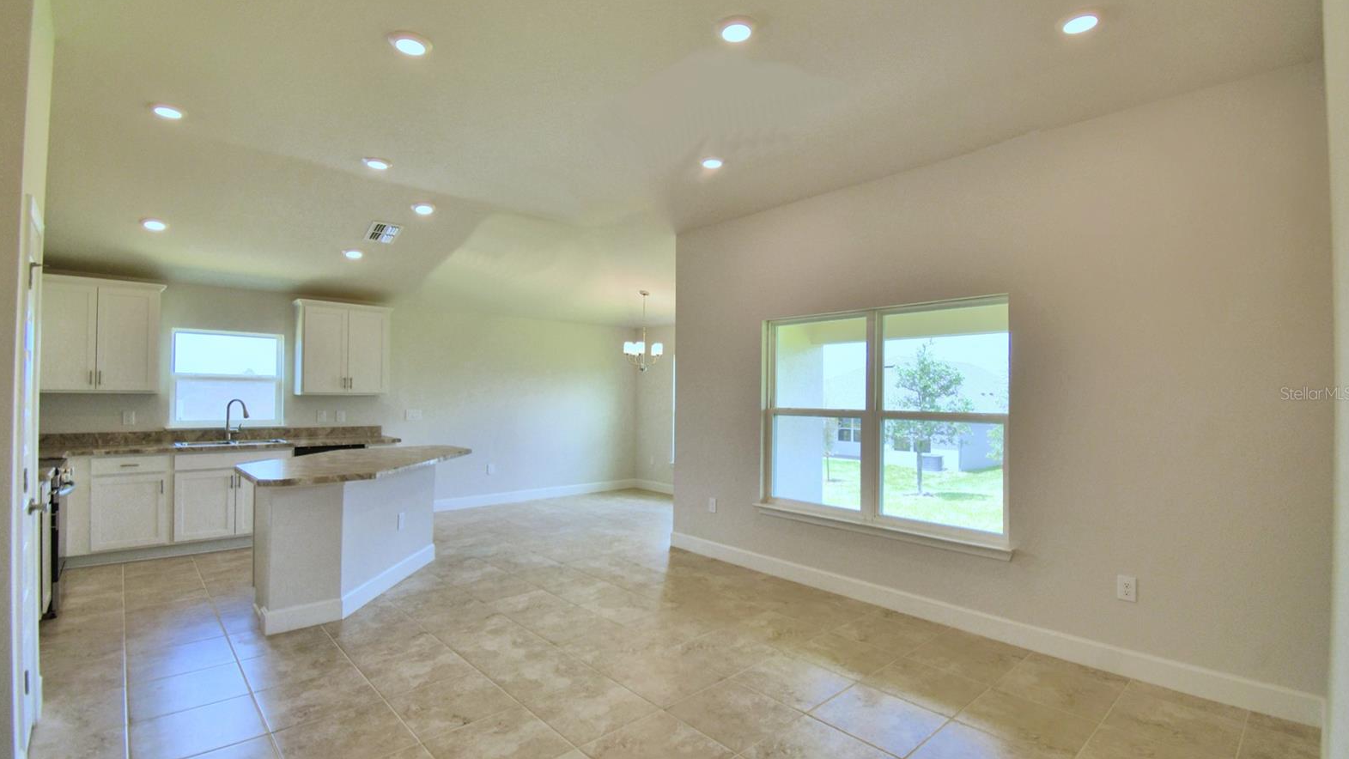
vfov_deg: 67.1
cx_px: 670
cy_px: 393
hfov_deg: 99.4
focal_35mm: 16
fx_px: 572
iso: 200
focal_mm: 10
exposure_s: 1/200
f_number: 4.5
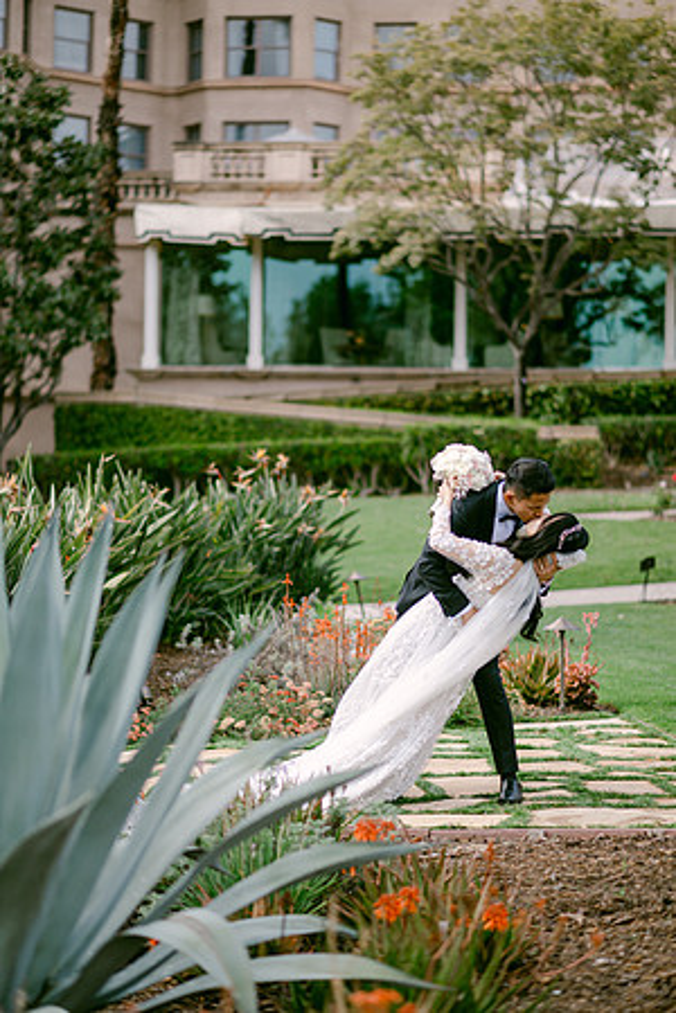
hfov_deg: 16.1
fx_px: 2394
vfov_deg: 23.9
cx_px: 338
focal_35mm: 85
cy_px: 506
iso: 100
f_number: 2
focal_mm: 85
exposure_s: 1/1600
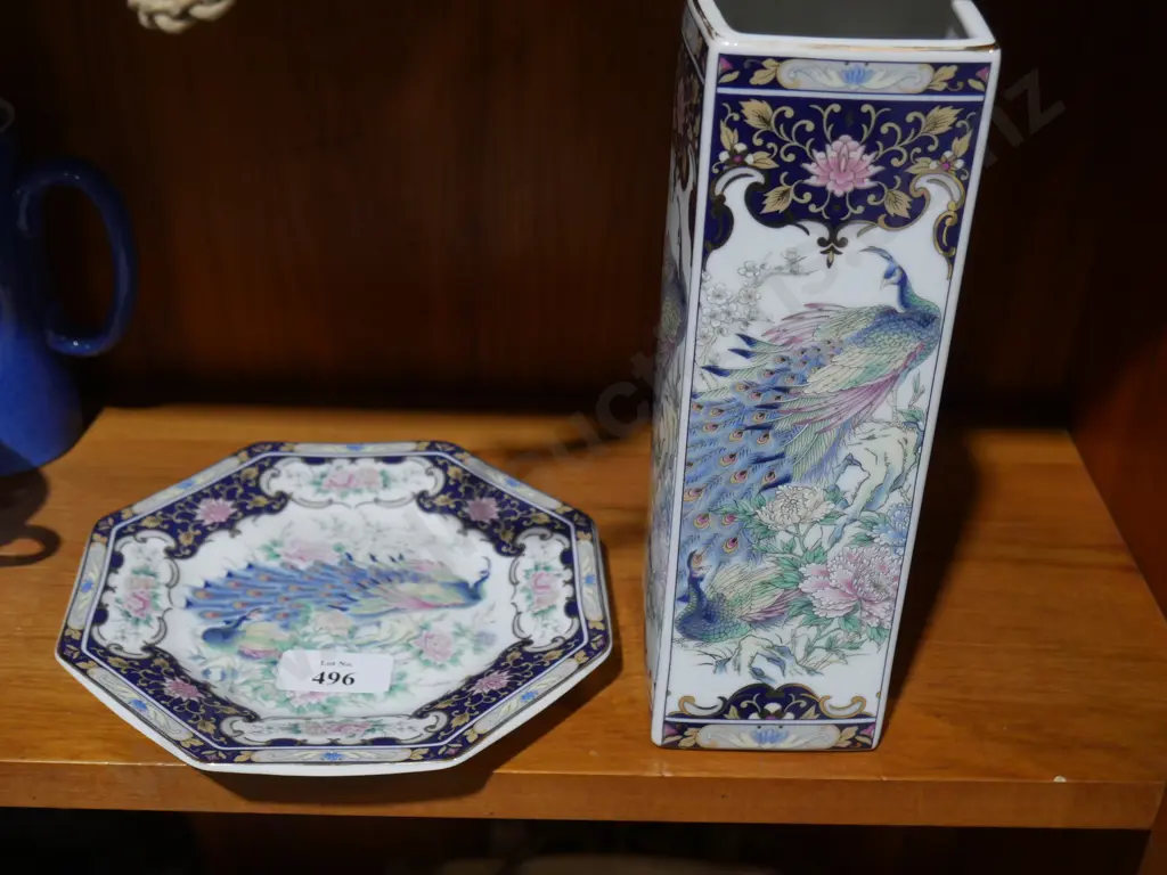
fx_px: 1618
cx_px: 584
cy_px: 438
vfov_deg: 30.3
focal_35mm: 48
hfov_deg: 39.7
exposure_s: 1/125
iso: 1250
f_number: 5.2
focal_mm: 24
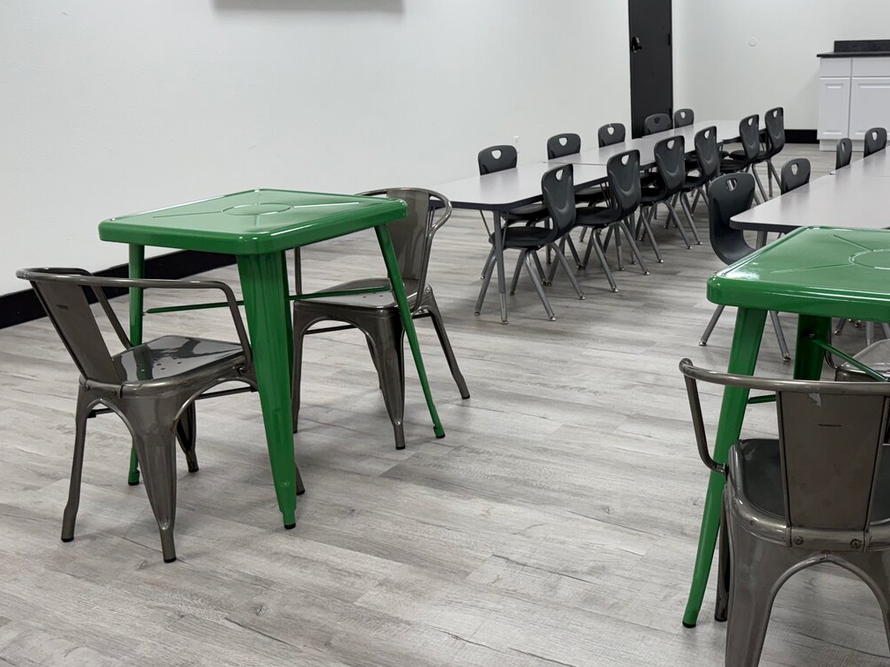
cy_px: 311
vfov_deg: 37.7
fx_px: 977
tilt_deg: -14.9
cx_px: 622
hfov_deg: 47.8
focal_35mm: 38
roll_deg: +2.1
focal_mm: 6.76
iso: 80
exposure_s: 1/120
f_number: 1.78
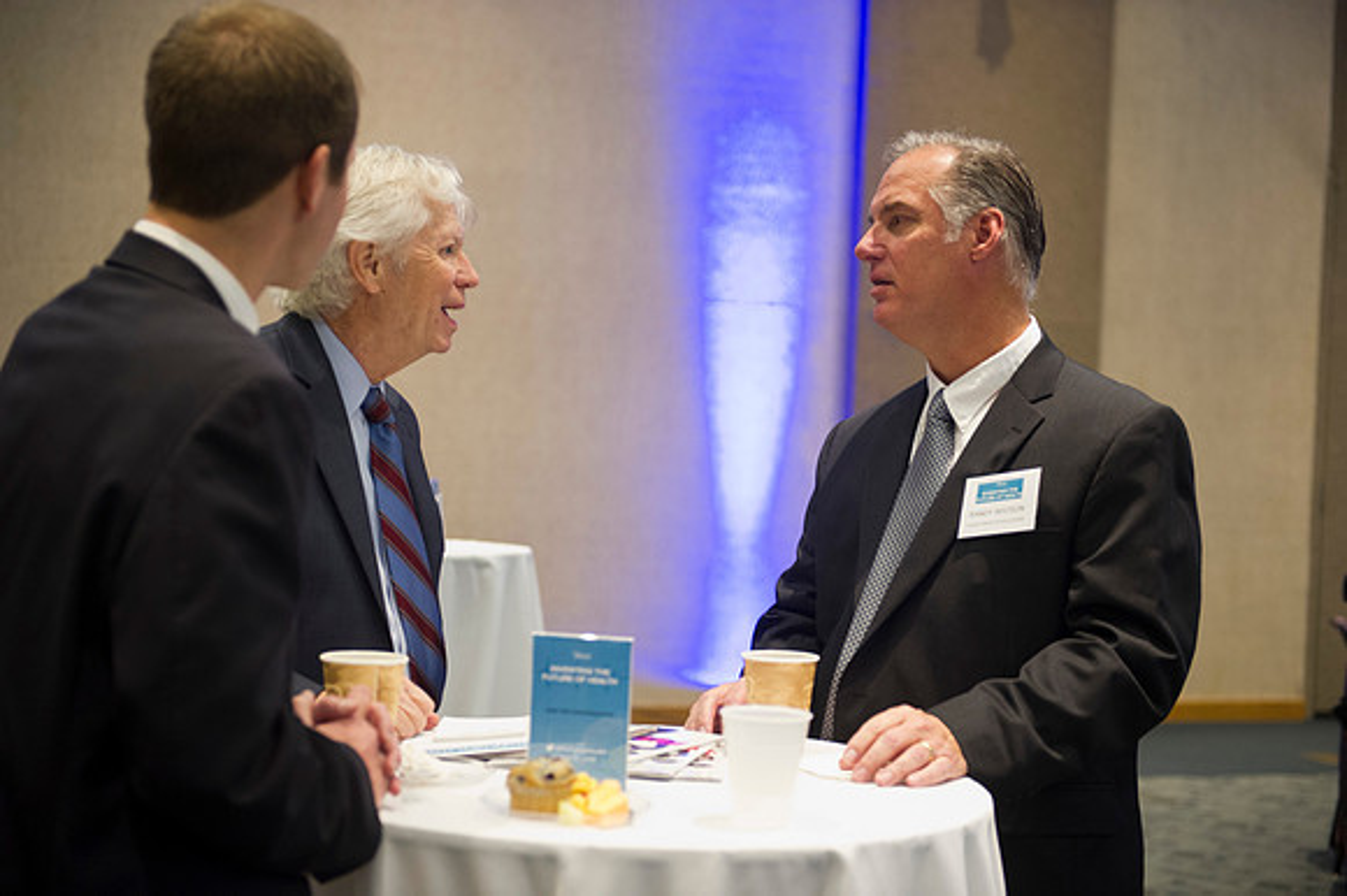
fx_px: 2244
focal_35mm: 60
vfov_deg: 22.6
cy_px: 448
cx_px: 674
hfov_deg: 33.4
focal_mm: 60
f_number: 2.8
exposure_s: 1/50
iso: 2500
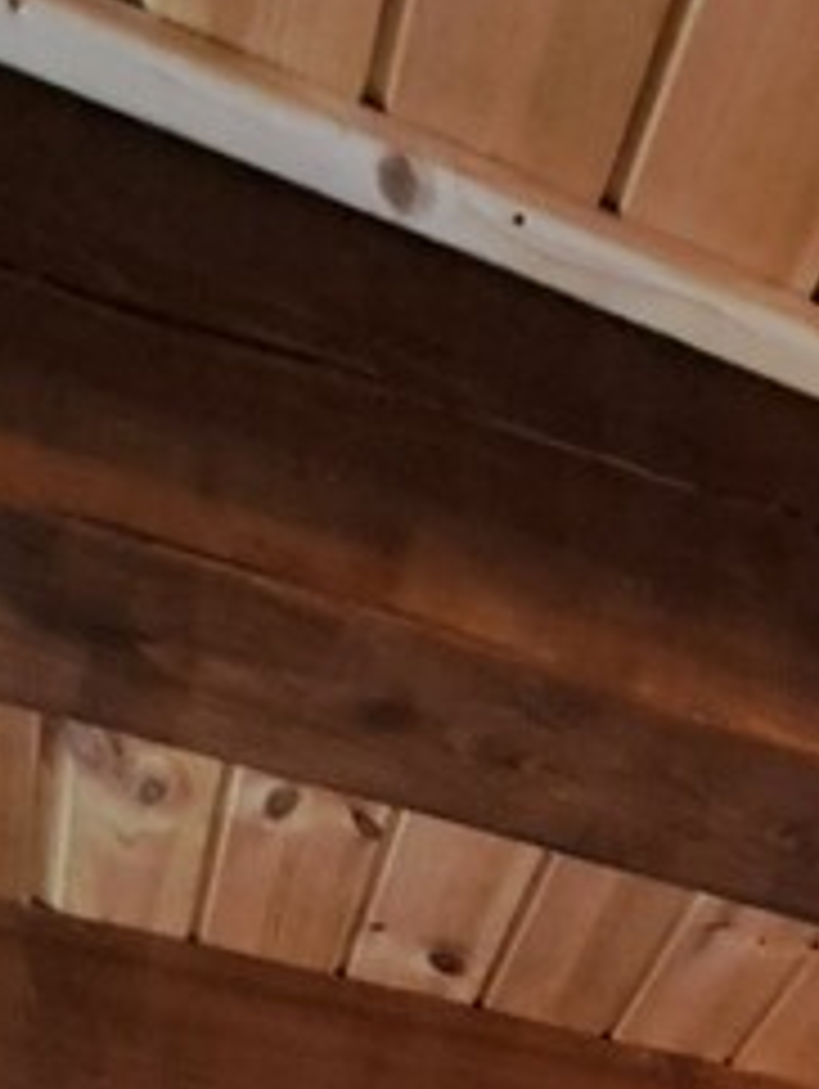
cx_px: 765
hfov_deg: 25.6
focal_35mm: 55
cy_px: 2102
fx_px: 1732
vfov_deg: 20.2
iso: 640
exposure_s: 1/20
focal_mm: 1.74
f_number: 2.2
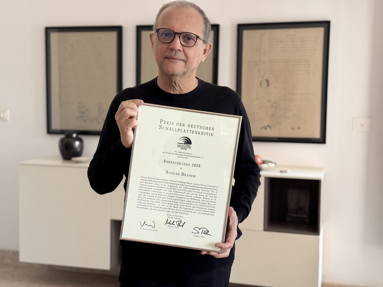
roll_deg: -0.8
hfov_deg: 39.7
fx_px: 531
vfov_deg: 30.3
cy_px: 144
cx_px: 192
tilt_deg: -5.2
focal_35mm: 48
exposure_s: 1/107
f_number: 1.78
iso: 100
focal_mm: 6.76
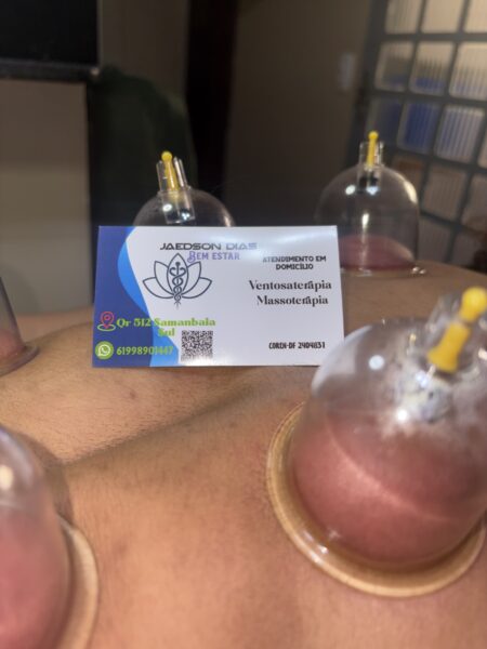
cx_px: 244
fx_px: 488
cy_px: 324
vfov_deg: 67.3
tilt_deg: -25.8
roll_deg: -6.2
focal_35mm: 26
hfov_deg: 53.1
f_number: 1.6
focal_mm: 5.96
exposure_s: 1/38
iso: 32
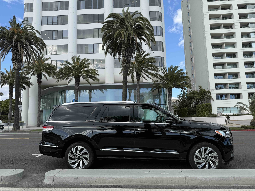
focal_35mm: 24
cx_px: 128
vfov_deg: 56.8
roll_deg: +0.9
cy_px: 96
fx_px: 177
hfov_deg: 71.6
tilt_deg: +8.4
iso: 80
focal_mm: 6.76
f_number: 1.78
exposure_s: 1/1901
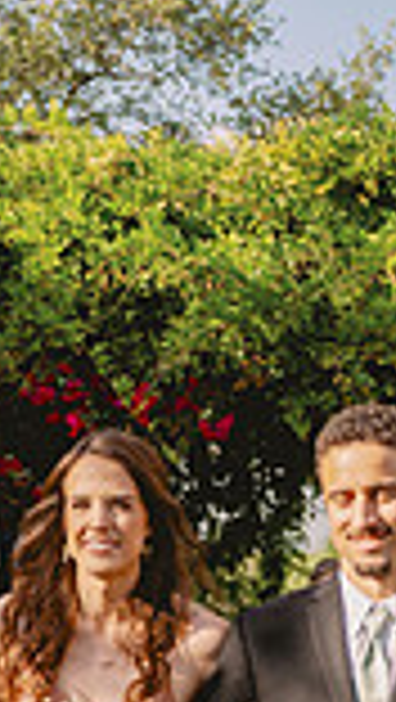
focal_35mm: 156
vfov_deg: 13.4
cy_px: 842
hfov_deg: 7.8
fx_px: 2906
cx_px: 338
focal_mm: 40
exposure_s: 1/1000
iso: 100
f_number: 2.8
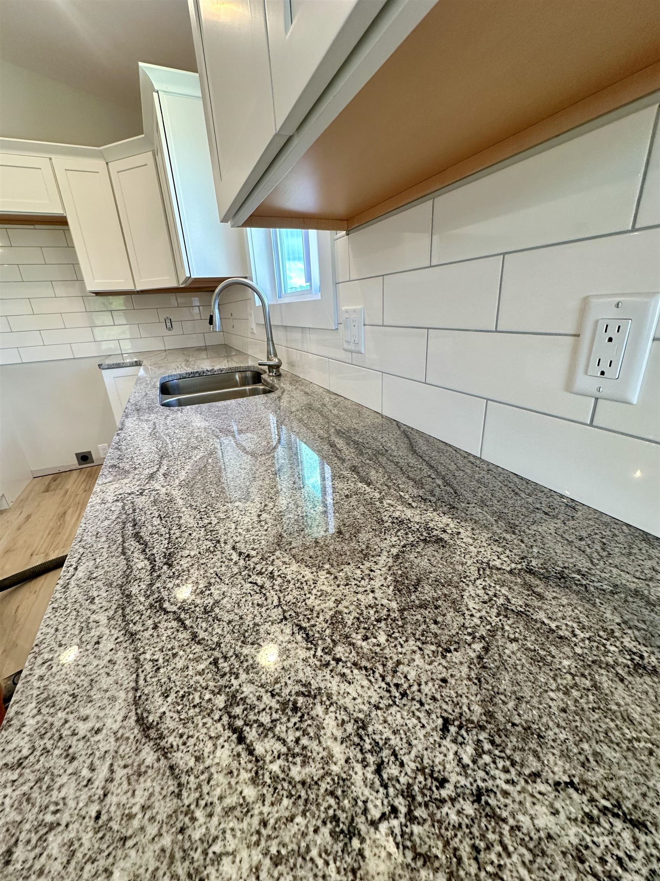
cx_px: 330
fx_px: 356
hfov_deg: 85.7
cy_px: 440
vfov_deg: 102.1
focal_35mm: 14
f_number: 2.2
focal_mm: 2.22
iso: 125
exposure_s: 1/120
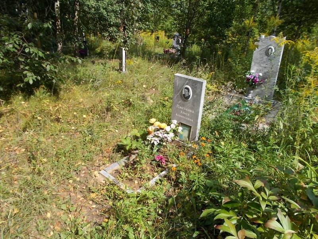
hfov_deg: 67.3
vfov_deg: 53.1
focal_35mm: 26
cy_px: 120
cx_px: 159
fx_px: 239
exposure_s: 1/100
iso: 80
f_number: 8
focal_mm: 4.6
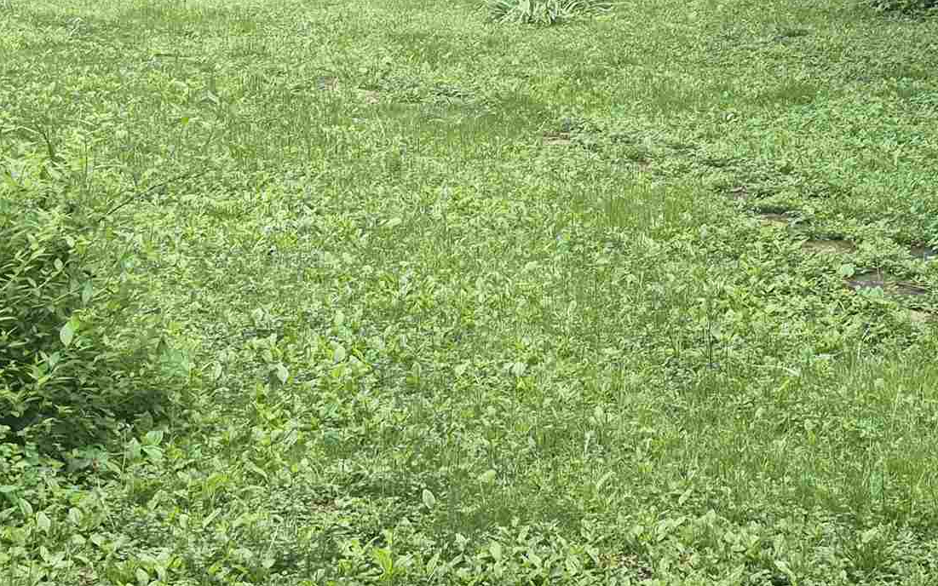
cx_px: 693
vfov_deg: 18.7
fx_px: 1738
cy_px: 22
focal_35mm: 68
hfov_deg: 29.8
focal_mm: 5.4
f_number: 1.8
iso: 50
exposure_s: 1/180
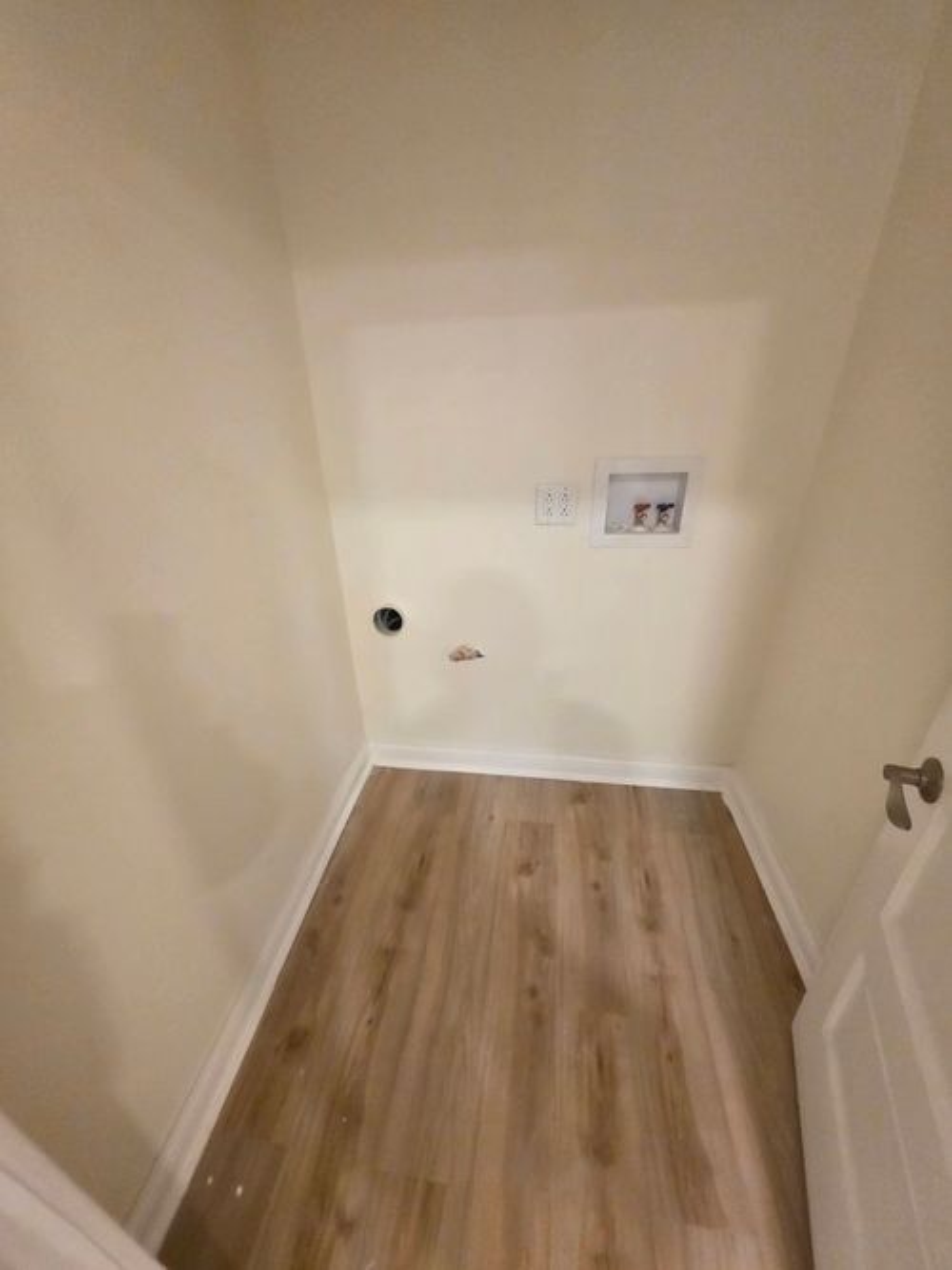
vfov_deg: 106.2
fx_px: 477
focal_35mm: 13
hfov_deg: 89.9
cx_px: 476
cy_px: 635
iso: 400
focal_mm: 2.2
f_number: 1.9
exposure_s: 1/60
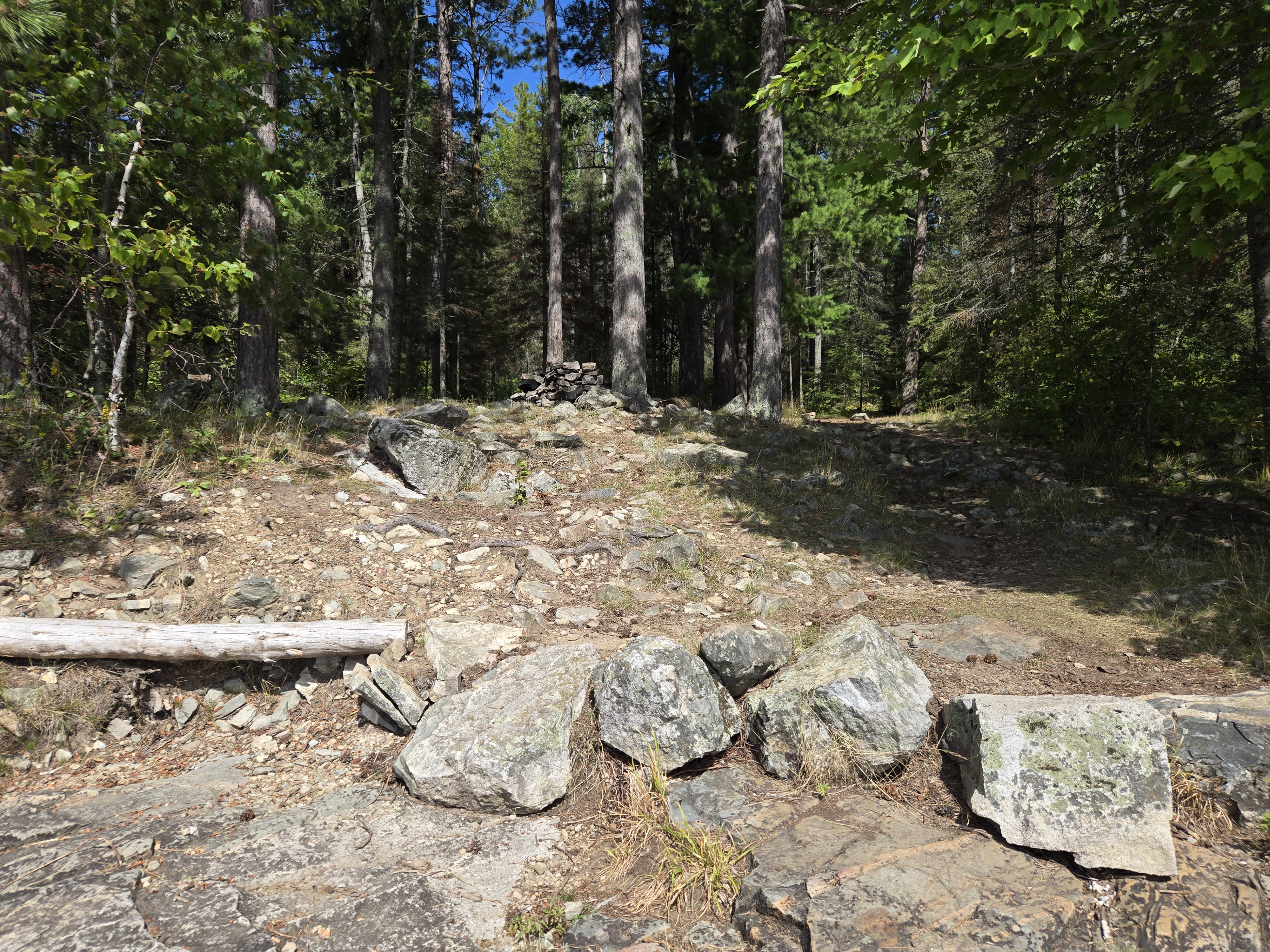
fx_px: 844
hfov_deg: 73.9
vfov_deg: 58.9
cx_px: 635
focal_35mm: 23
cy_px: 476
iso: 25
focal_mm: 5.4
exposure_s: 1/1307
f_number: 1.8
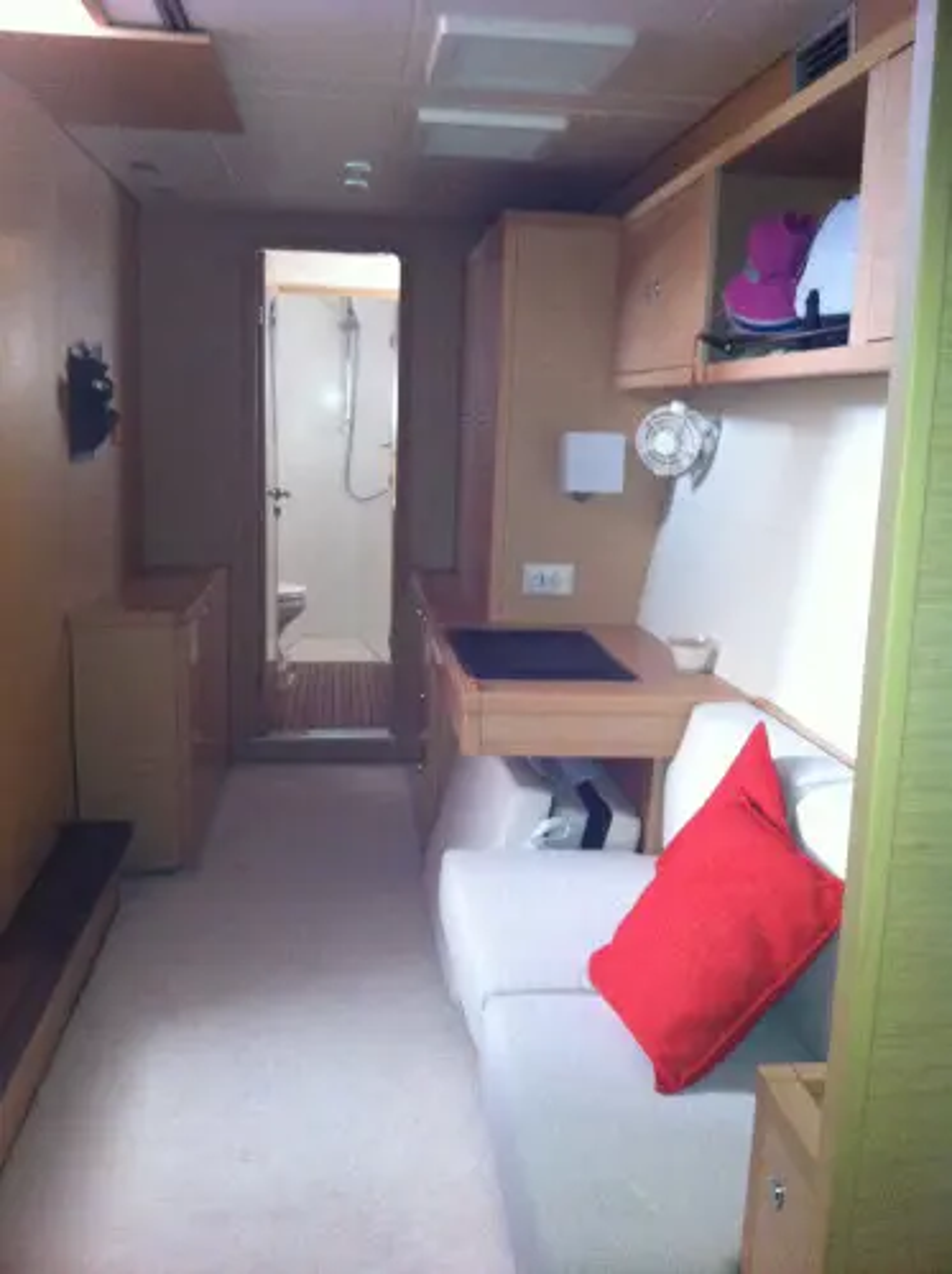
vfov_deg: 52.7
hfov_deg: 40.6
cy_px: 637
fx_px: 1286
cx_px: 476
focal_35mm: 35
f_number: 2.8
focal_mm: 3.85
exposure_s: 1/15
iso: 500
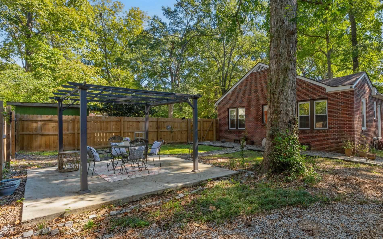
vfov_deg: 59.6
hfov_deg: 83.3
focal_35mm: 20
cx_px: 242
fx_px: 209
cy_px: 124
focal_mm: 10
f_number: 8
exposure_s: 1/125
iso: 250
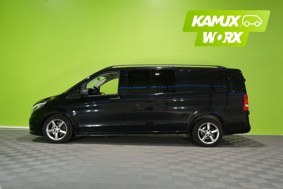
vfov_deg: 41.1
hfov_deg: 58.7
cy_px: 94
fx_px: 252
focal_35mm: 32
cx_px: 142
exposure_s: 1/30
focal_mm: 32
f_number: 5.6
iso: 800
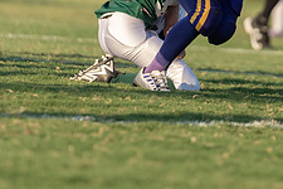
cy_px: -47
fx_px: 4048
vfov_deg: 2.7
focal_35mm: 515
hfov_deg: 4.0
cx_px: 234
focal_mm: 200
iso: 160
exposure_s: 1/1600
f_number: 2.8
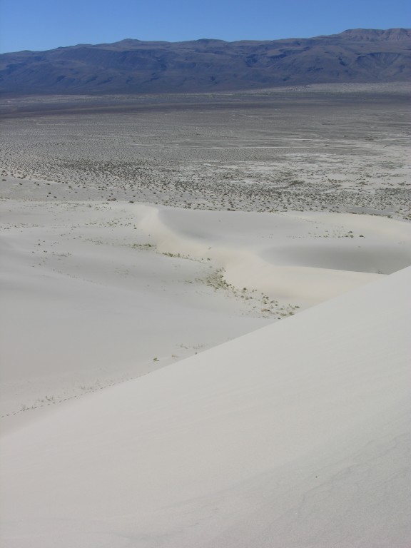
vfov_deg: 47.9
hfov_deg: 36.8
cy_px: 274
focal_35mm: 39
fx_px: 617
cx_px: 206
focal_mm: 10
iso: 50
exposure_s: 1/334
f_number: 7.2
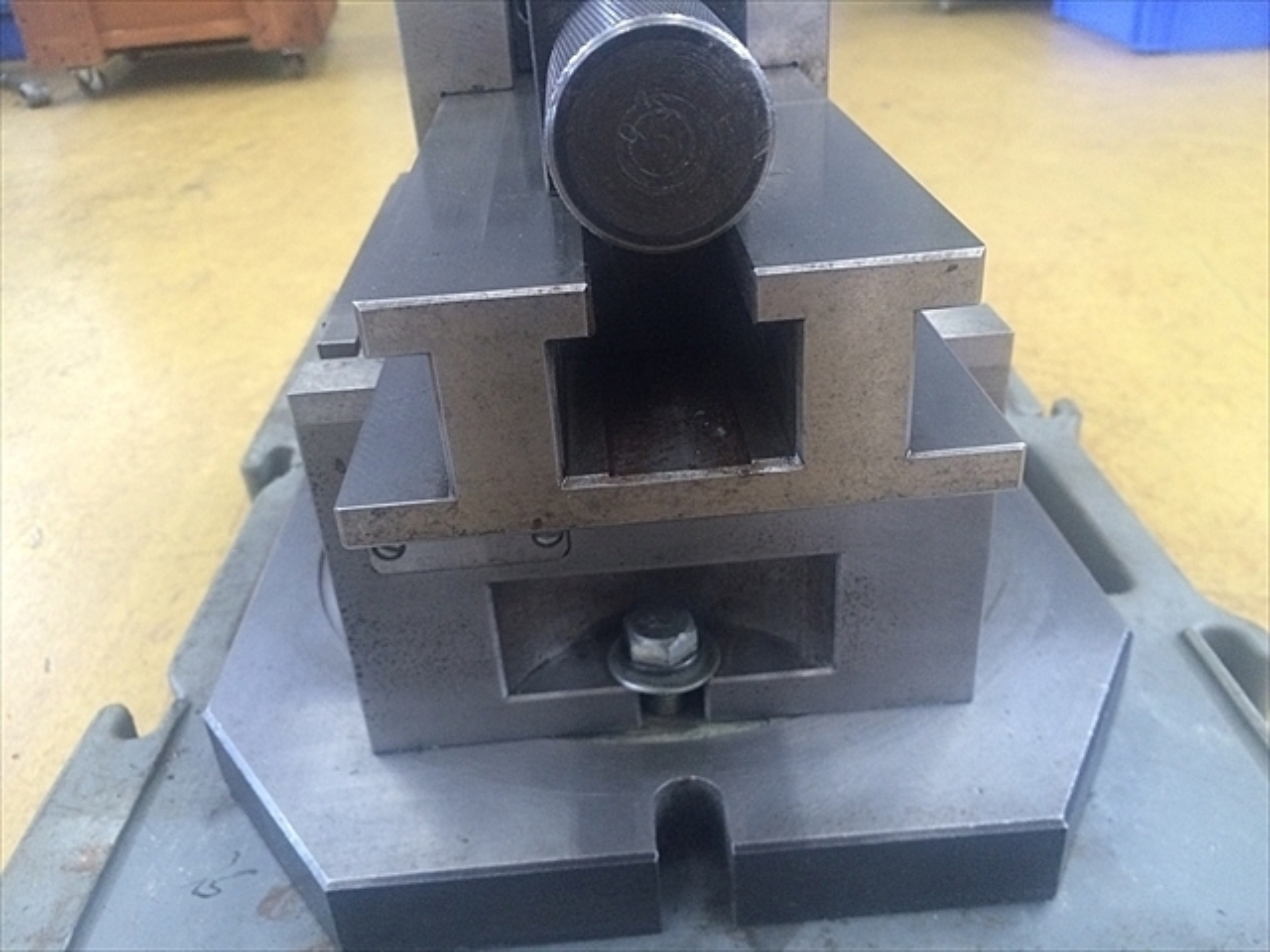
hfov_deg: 61.7
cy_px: 476
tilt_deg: -30.7
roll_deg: +5.0
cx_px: 635
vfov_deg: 48.2
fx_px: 1064
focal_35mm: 29
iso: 200
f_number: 2.2
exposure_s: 1/30
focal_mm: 4.15
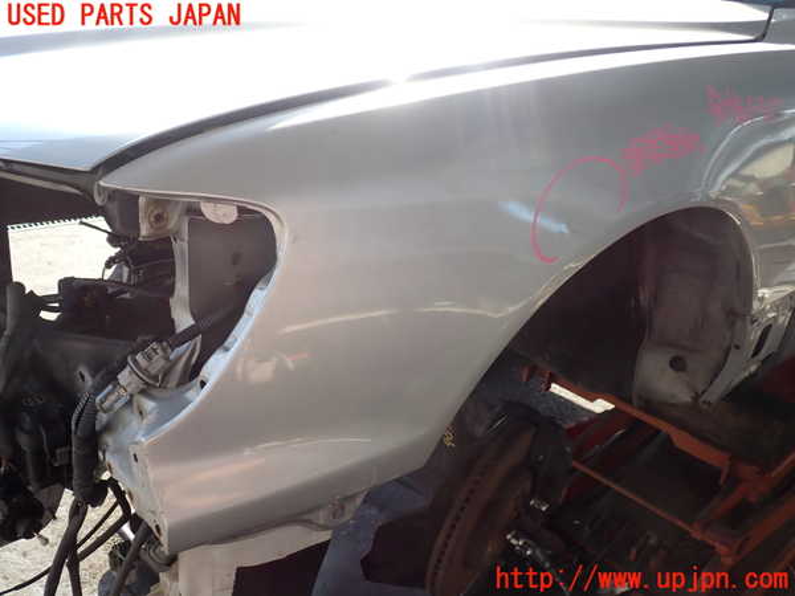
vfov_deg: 46.8
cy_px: 298
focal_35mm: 30
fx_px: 689
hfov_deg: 60.0
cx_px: 398
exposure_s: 1/125
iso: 100
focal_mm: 5.4
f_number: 3.2
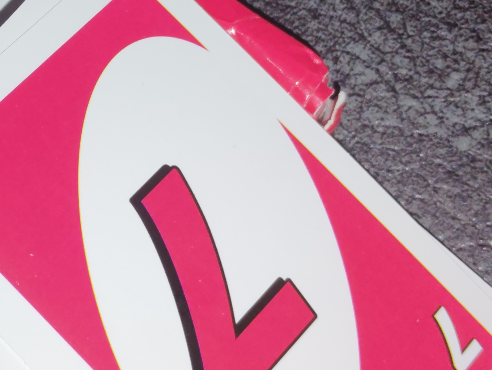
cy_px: 58
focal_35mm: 87
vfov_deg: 16.8
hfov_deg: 22.0
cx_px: 53
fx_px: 1238
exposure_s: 1/50
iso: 94
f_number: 1.8
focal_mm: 4.25
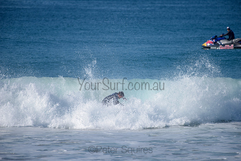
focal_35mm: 500
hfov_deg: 4.1
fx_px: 3348
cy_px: 80
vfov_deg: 2.8
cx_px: 120
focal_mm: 500
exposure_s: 1/2000
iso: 200
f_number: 5.6
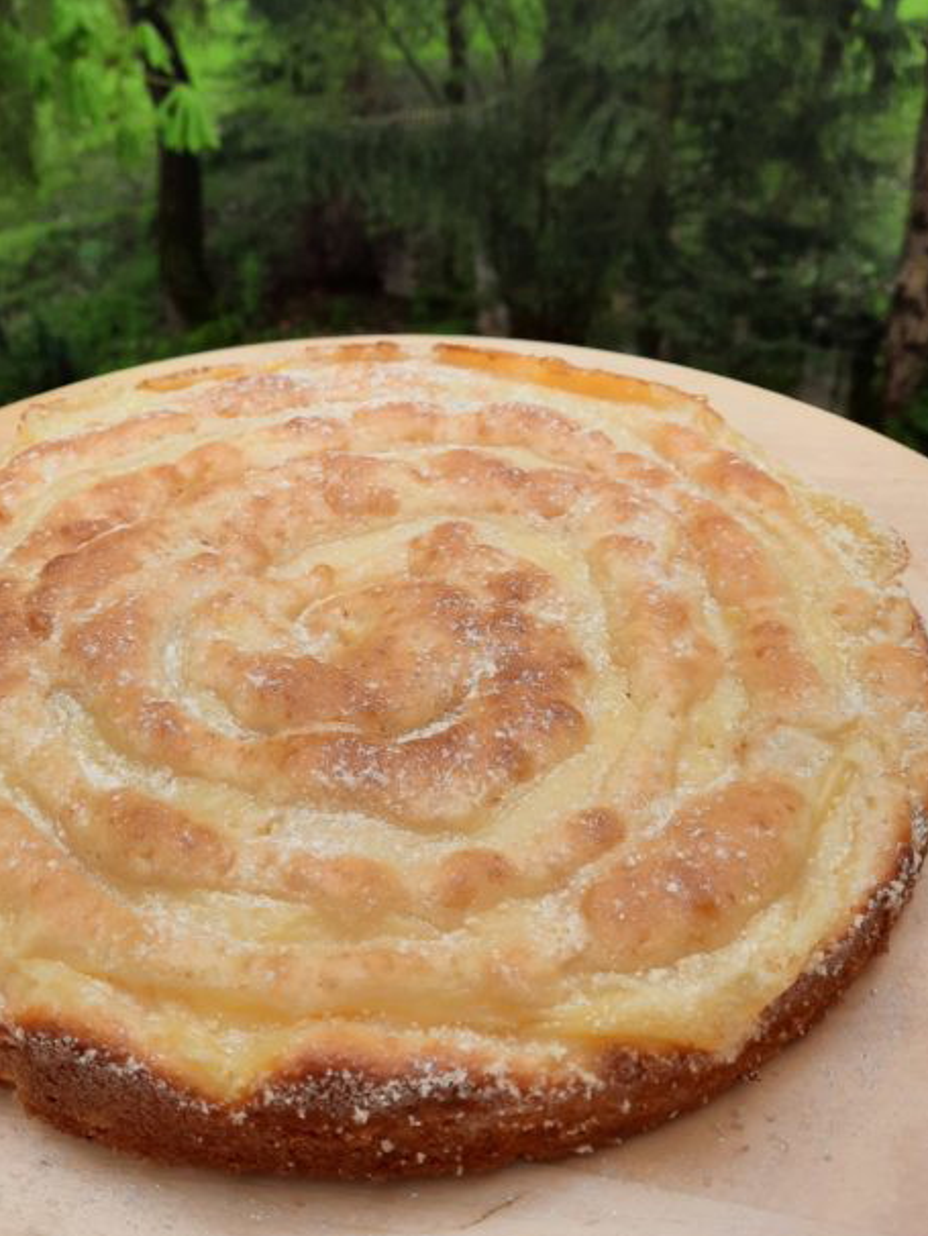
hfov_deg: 42.8
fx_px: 1179
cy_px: 647
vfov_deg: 55.3
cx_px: 379
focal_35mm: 33
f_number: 2
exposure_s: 1/892
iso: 32
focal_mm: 4.6
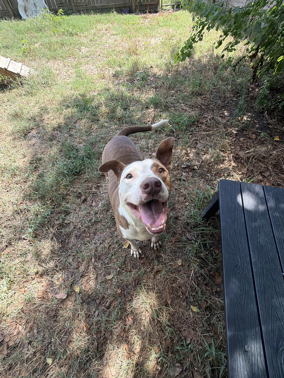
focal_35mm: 14
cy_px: 189
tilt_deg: -54.9
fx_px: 153
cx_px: 142
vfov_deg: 102.1
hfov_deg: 85.7
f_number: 2.2
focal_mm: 2.22
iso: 80
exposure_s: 1/395
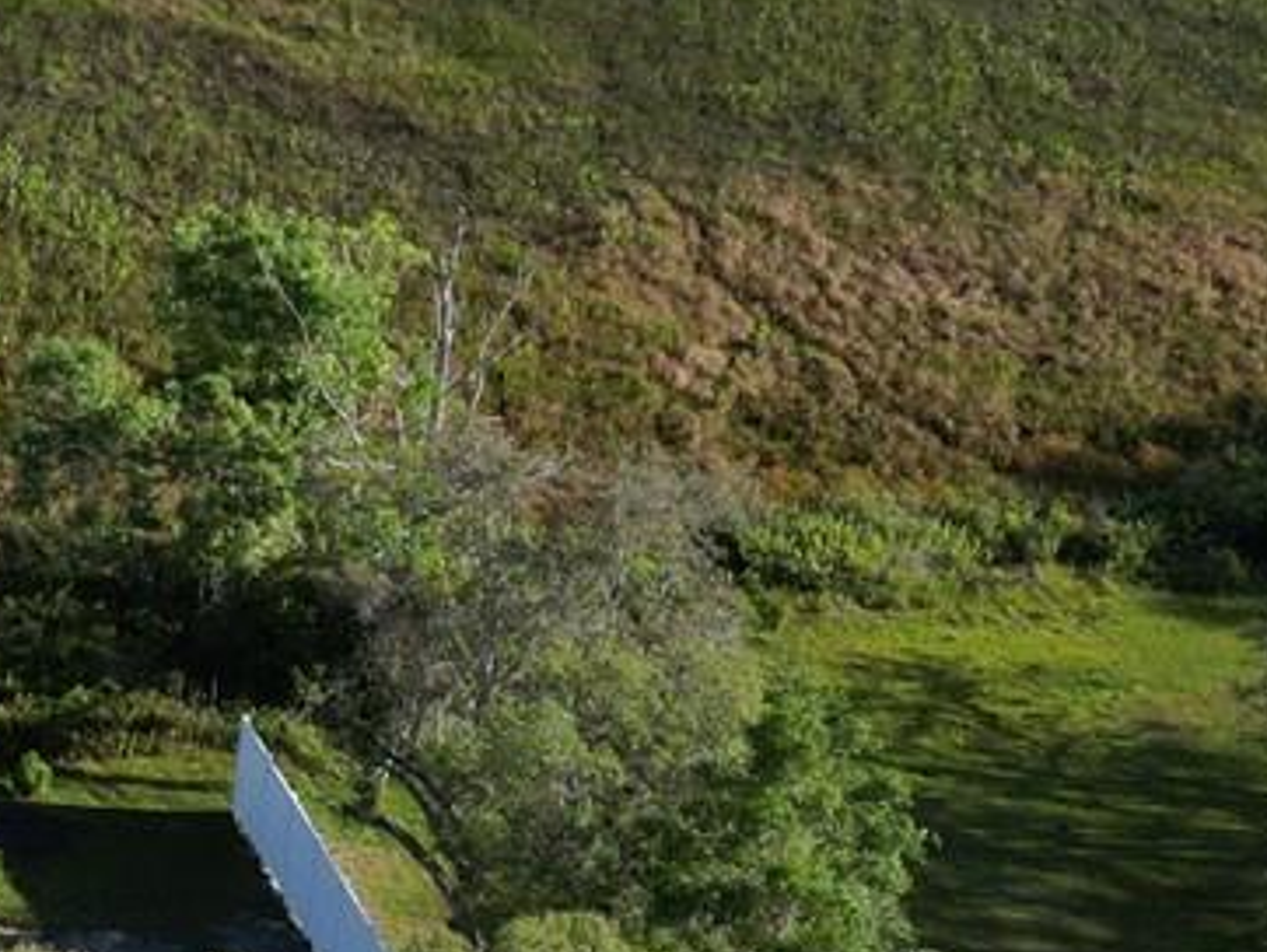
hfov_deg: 16.3
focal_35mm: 106
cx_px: -836
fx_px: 3882
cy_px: -119
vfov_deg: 13.7
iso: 140
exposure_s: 1/2000
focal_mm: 6.72
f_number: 1.7
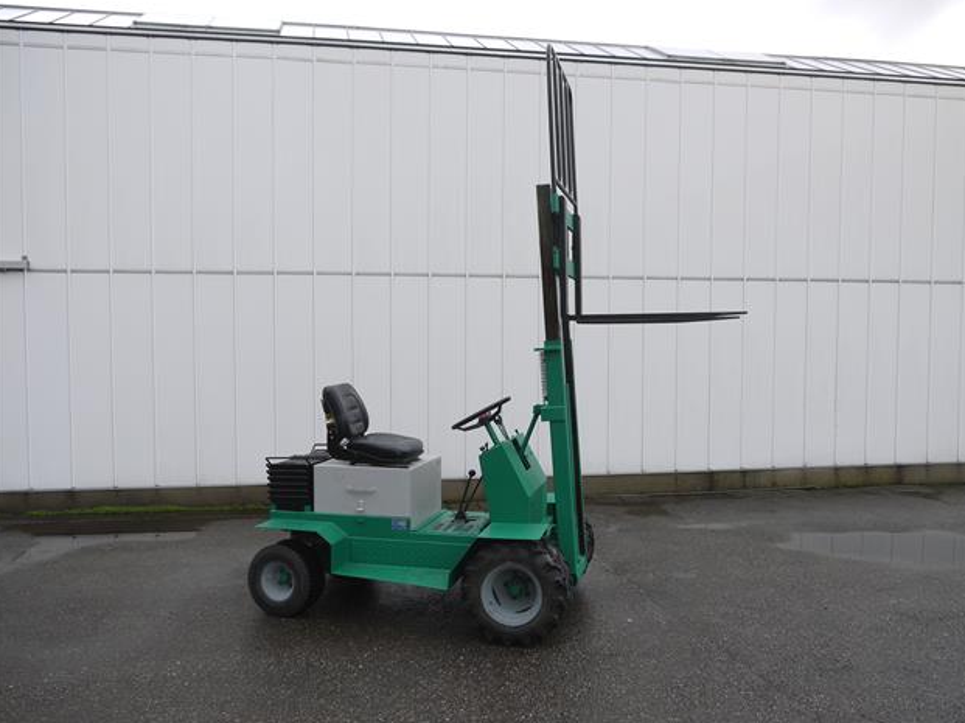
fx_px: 919
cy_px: 362
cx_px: 491
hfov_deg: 55.4
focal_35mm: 33
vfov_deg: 42.9
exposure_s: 1/200
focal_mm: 16
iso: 100
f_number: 5
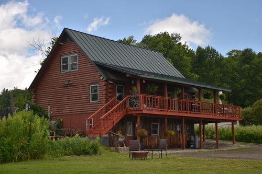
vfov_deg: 22.6
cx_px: 131
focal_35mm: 60
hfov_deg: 33.4
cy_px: 87
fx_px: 436
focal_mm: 40
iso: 160
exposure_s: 1/250
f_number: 4.5
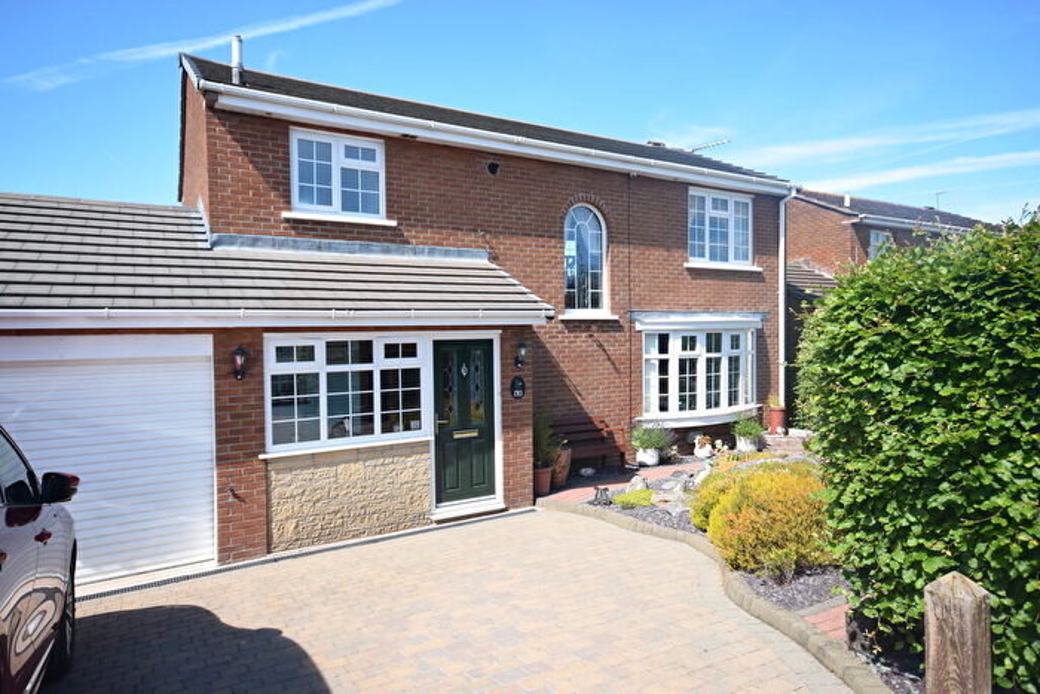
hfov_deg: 81.2
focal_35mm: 21
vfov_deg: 59.5
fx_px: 607
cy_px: 347
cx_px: 520
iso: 200
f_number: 8
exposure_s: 1/250
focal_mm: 14
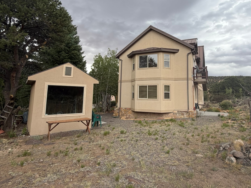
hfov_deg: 75.9
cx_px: 144
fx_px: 160
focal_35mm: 22
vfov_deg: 60.6
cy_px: 77
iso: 32
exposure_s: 1/770
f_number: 2.2
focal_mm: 2.22
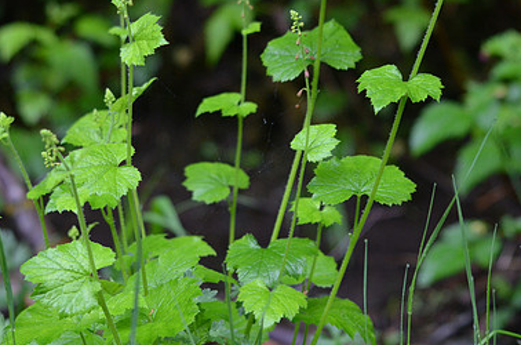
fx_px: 2324
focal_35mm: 161
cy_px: 138
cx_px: 176
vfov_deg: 8.5
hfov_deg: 12.8
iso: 1250
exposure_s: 1/500
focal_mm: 70
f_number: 4
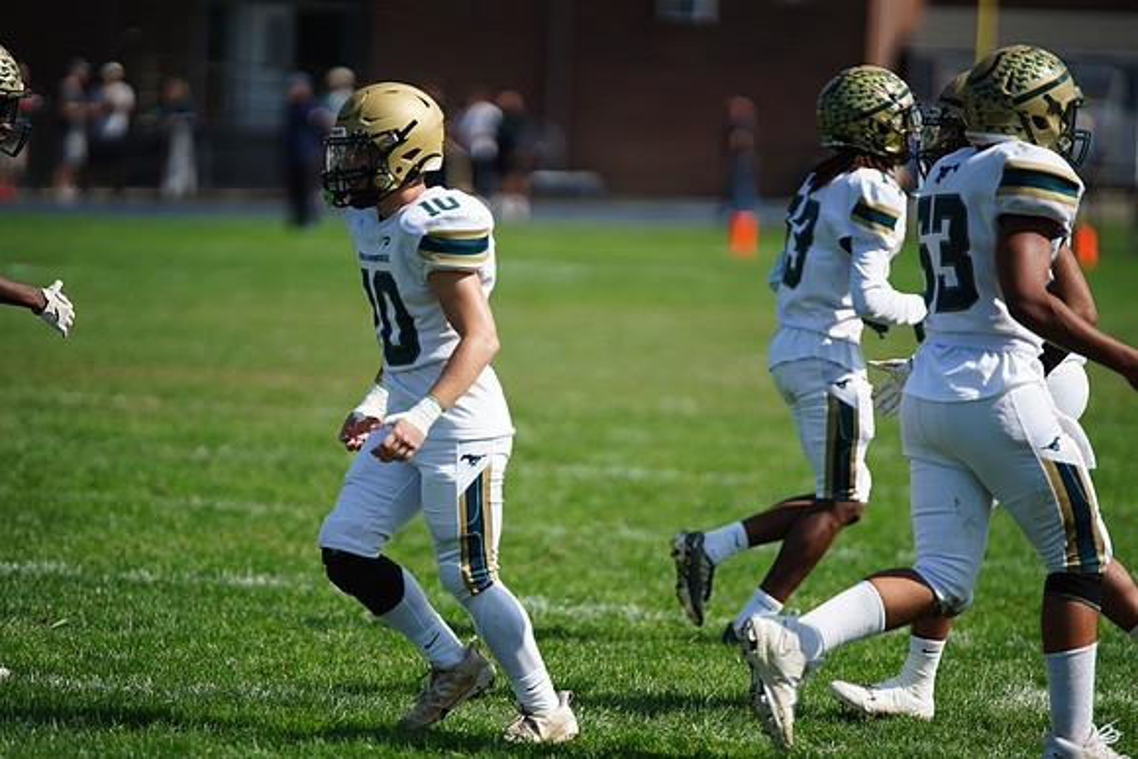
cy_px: 380
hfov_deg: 6.9
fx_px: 9485
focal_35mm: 300
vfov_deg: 4.6
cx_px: 569
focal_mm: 300
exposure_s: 1/5000
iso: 400
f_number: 2.8
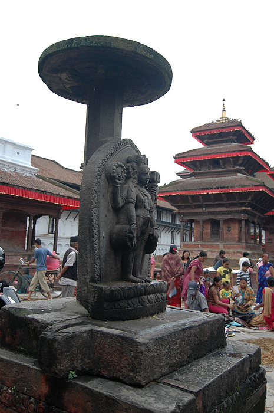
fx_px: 378
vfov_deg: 57.3
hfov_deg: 39.9
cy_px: 206
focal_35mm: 33
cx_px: 137
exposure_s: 1/125
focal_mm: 22
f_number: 4
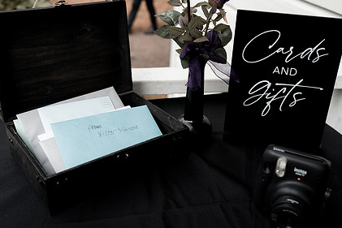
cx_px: 171
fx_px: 380
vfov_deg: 33.3
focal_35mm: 40
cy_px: 93
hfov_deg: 48.4
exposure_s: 1/640
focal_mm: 29
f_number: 2.8
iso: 200
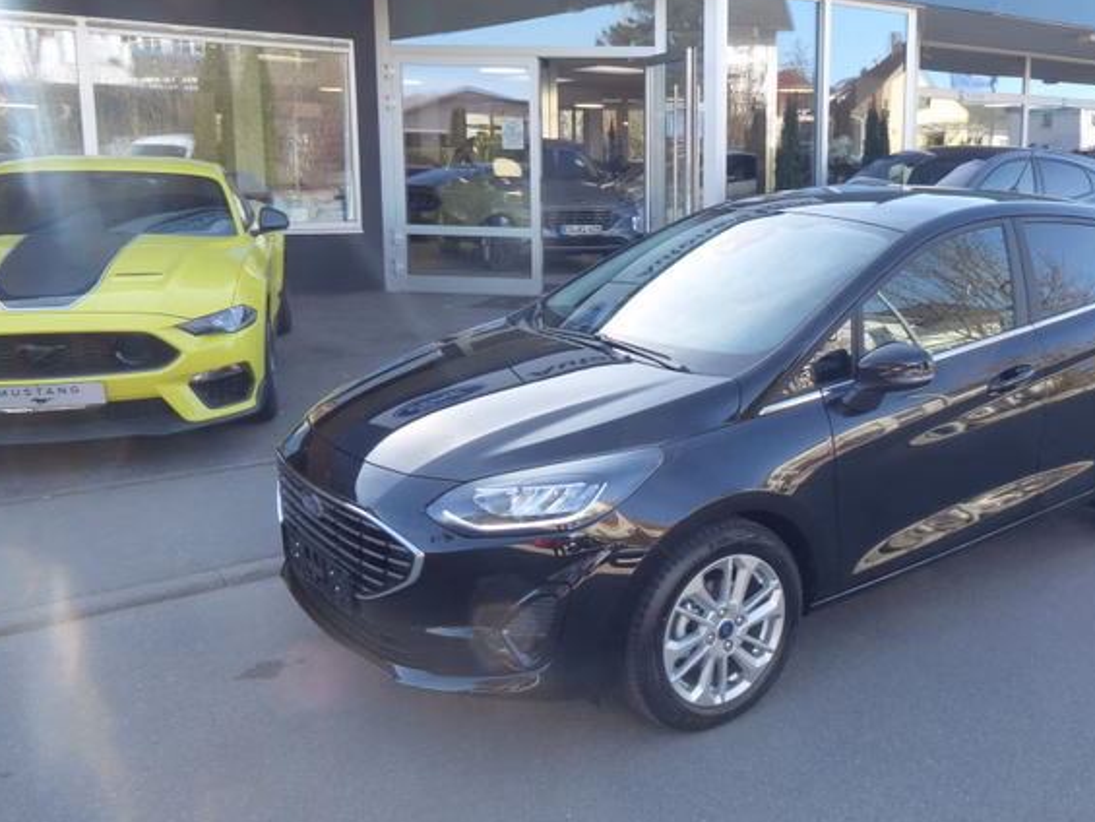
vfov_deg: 41.7
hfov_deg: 52.6
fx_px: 1076
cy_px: 364
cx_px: 752
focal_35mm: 34
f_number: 5
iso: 125
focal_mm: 4.3
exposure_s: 1/50
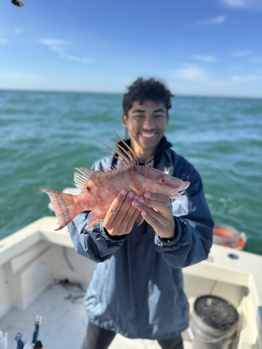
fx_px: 242
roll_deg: -3.2
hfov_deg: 56.8
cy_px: 174
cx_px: 131
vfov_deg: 71.6
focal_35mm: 24
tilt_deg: -19.0
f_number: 1.78
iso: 80
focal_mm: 6.76
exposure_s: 1/1869
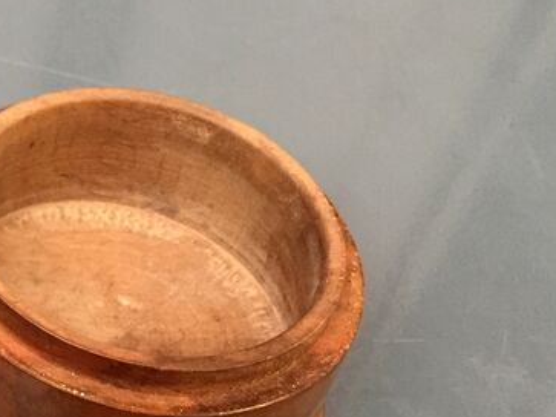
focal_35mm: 80
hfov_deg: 22.5
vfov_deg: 18.4
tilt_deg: -41.5
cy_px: 169
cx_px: -109
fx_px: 1285
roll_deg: -6.2
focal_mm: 4.15
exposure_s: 1/33
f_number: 2.2
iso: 250
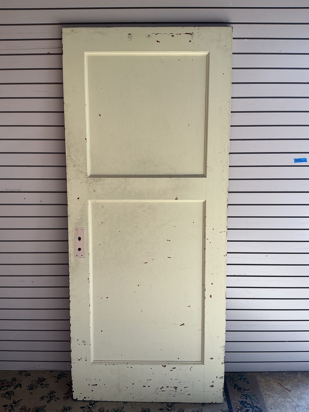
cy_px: 206
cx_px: 154
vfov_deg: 61.7
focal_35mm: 29
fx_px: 345
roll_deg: -0.1
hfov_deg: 48.2
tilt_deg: -12.9
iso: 25
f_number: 1.8
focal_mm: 3
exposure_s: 1/120
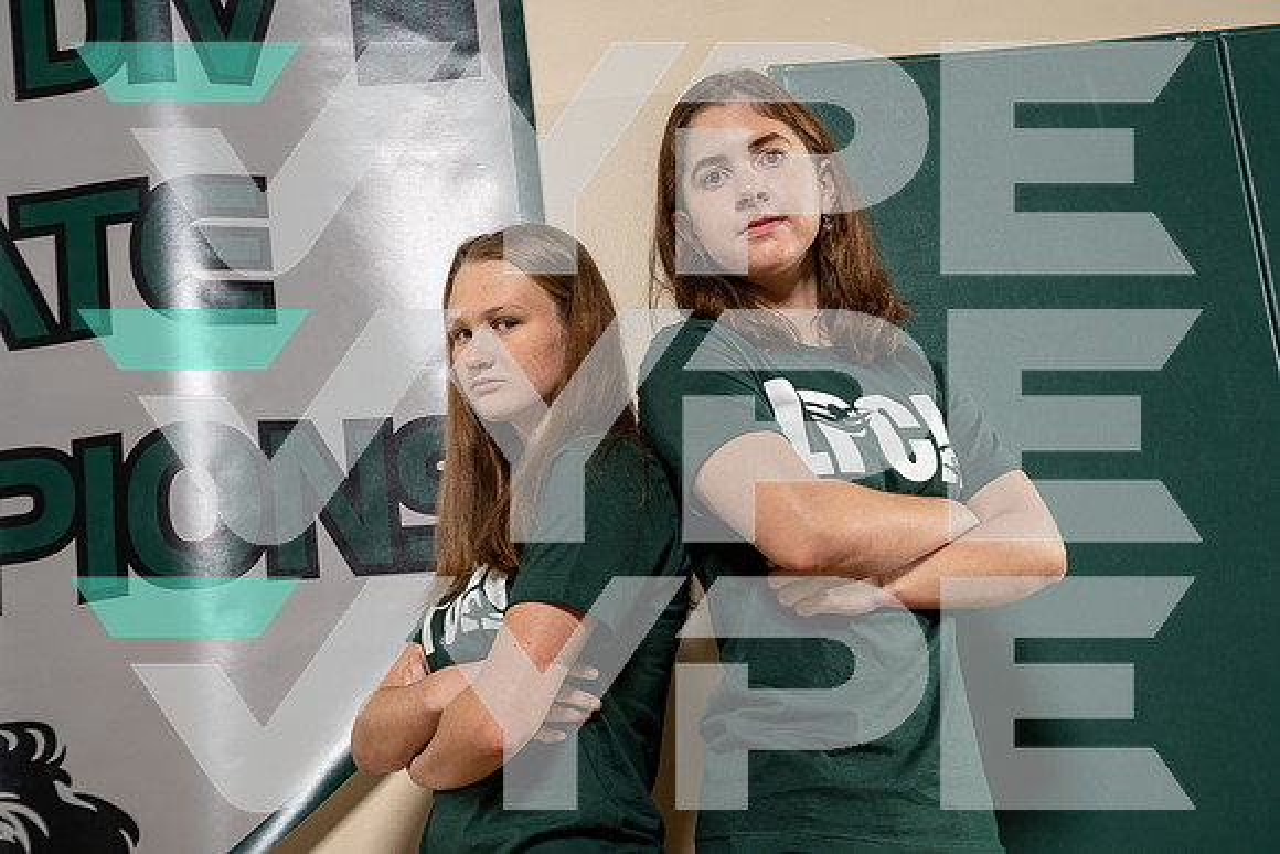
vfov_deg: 24.2
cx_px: 640
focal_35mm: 56
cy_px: 427
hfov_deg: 35.6
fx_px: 1991
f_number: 6.3
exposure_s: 1/250
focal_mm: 56
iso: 320
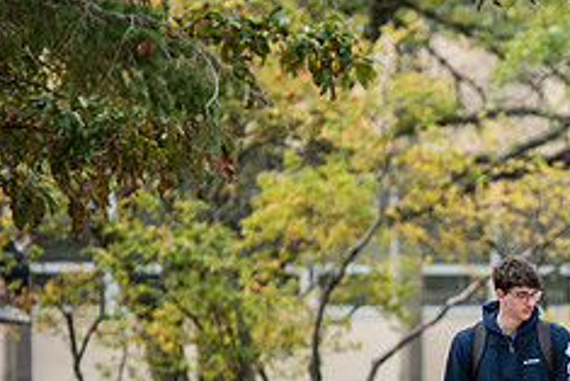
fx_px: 7430
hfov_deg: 4.4
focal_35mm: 469
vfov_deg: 2.9
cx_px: 633
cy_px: 307
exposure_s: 1/400
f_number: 3.2
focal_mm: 190
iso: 320
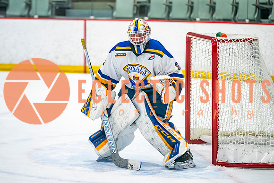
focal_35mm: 190
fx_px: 1444
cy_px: 88
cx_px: 119
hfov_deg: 10.8
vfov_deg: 7.2
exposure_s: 1/640
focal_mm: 168
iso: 640
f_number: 3.2
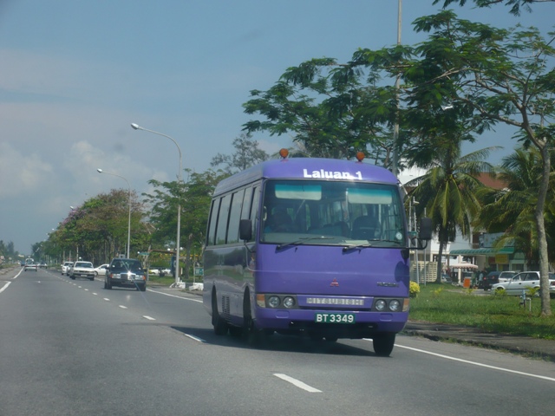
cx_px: 278
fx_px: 1683
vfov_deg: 14.1
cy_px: 208
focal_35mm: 105
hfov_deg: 18.7
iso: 100
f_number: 5
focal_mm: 17.4
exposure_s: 1/640
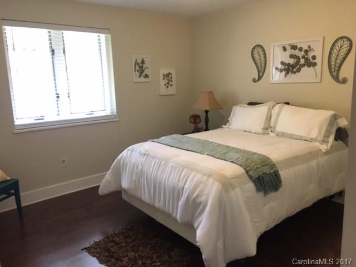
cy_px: 134
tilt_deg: -11.7
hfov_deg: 61.7
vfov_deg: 48.2
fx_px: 298
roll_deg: +1.8
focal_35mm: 29
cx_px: 178
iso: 200
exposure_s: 1/30
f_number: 2.2
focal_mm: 4.15
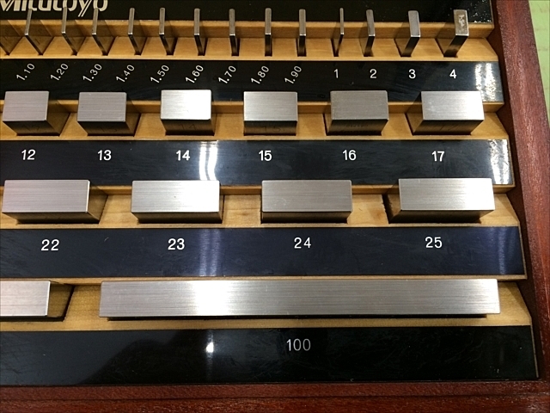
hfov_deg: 61.7
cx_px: 275
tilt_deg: -76.2
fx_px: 461
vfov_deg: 48.2
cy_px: 206
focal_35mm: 29
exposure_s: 1/30
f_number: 2.2
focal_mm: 4.15
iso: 100
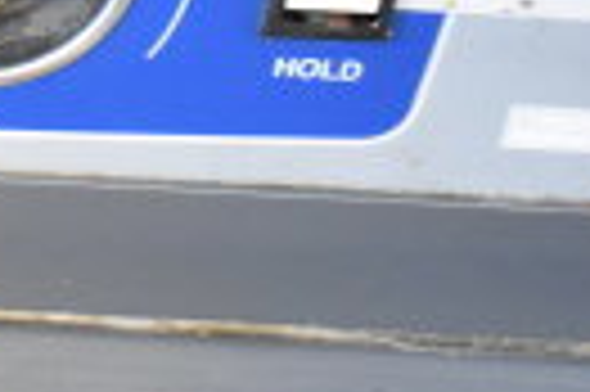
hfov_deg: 10.3
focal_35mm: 182
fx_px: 2979
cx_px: -640
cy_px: 43
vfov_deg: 7.5
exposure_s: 1/40
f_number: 4
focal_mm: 26
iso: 3200
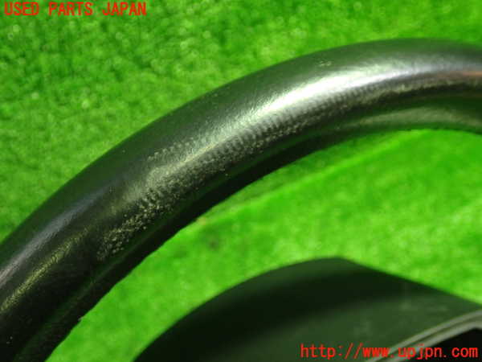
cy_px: 181
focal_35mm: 36
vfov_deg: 39.7
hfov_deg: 51.4
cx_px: 241
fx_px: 501
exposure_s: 1/40
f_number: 2.5
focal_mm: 6.37
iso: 640
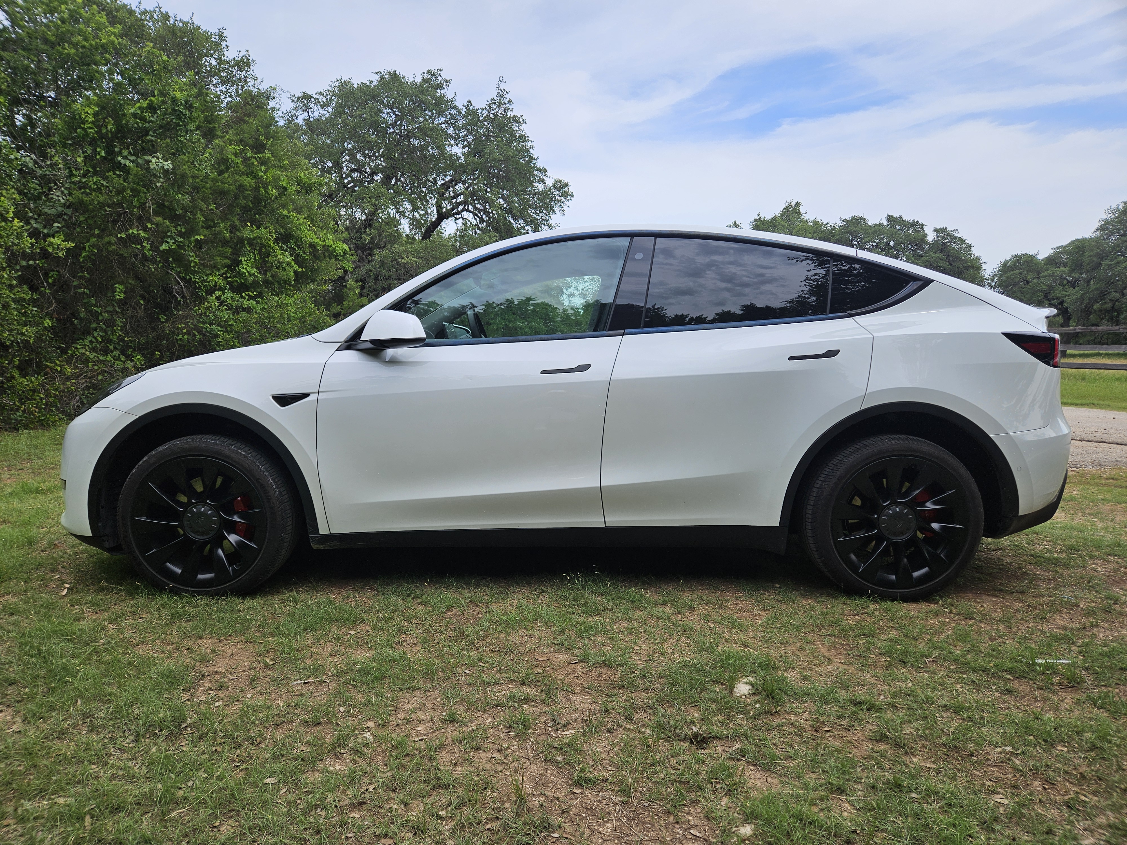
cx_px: 564
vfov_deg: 58.9
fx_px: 749
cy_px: 422
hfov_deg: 73.9
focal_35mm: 23
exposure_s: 1/1480
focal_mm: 5.4
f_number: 1.8
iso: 25
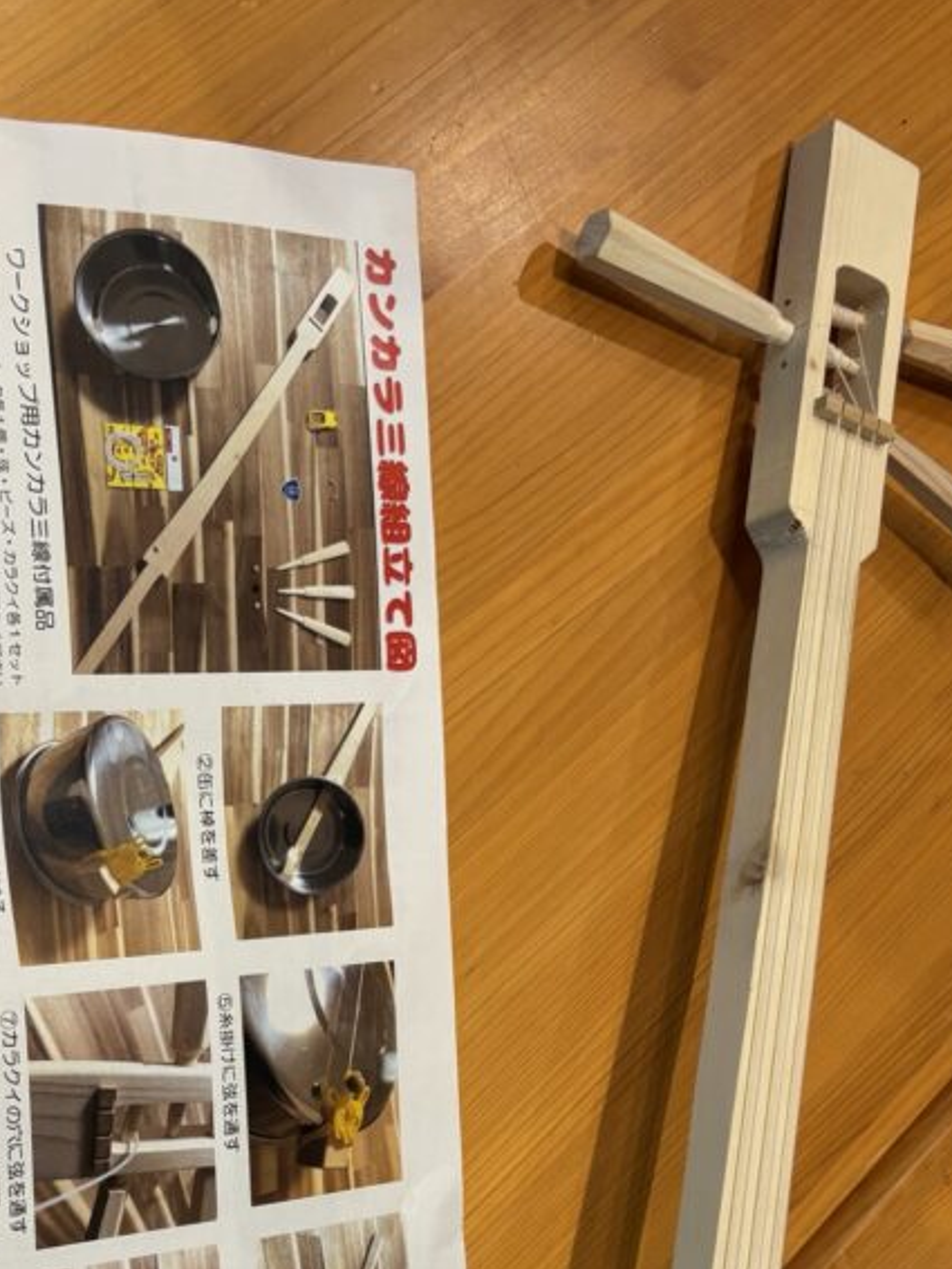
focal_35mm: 47
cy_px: 1029
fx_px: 1722
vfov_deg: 38.8
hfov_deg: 30.2
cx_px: 197
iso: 125
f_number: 1.6
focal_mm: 5.96
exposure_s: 1/100
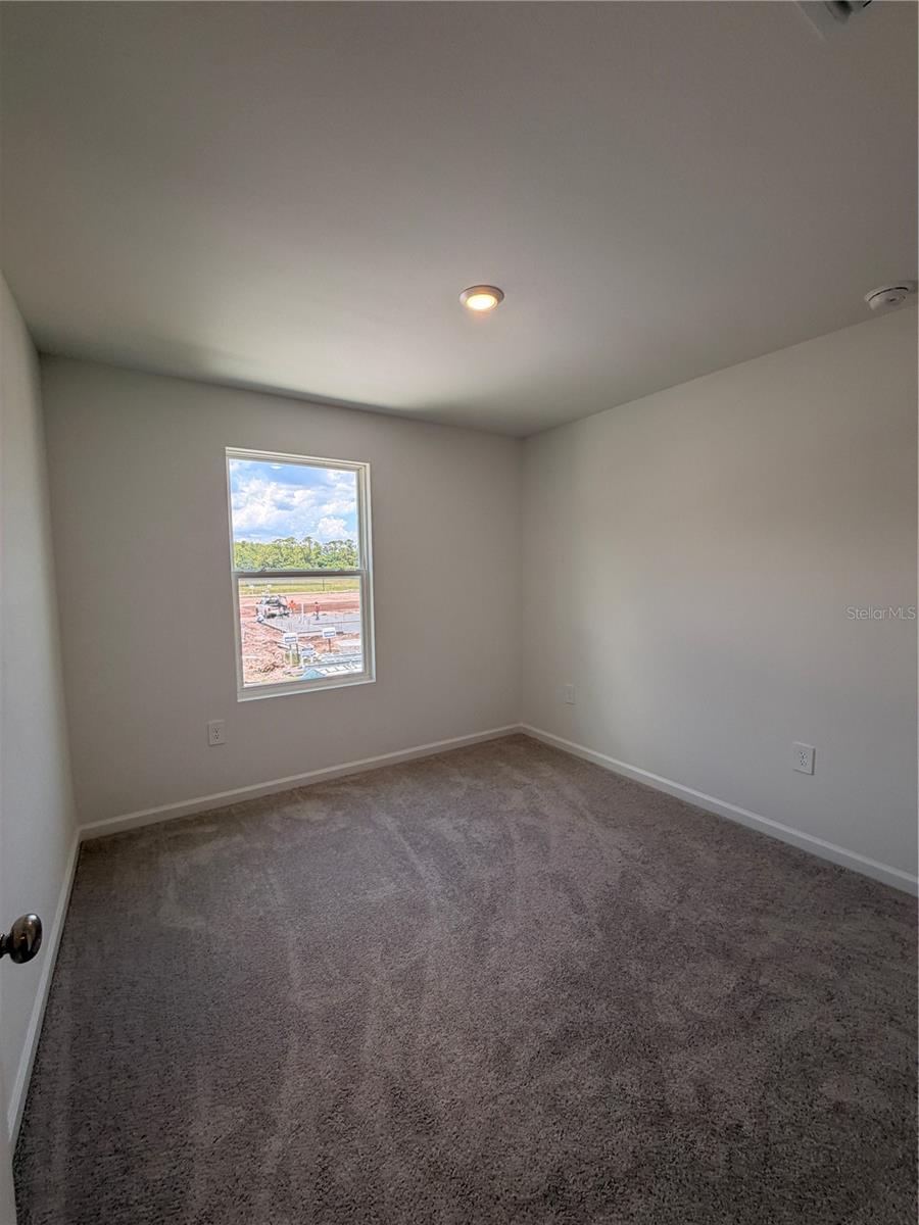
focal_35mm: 14
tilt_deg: -6.2
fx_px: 496
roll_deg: +0.5
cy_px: 612
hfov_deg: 85.7
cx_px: 460
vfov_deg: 102.1
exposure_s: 1/120
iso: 64
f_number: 2.2
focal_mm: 2.22
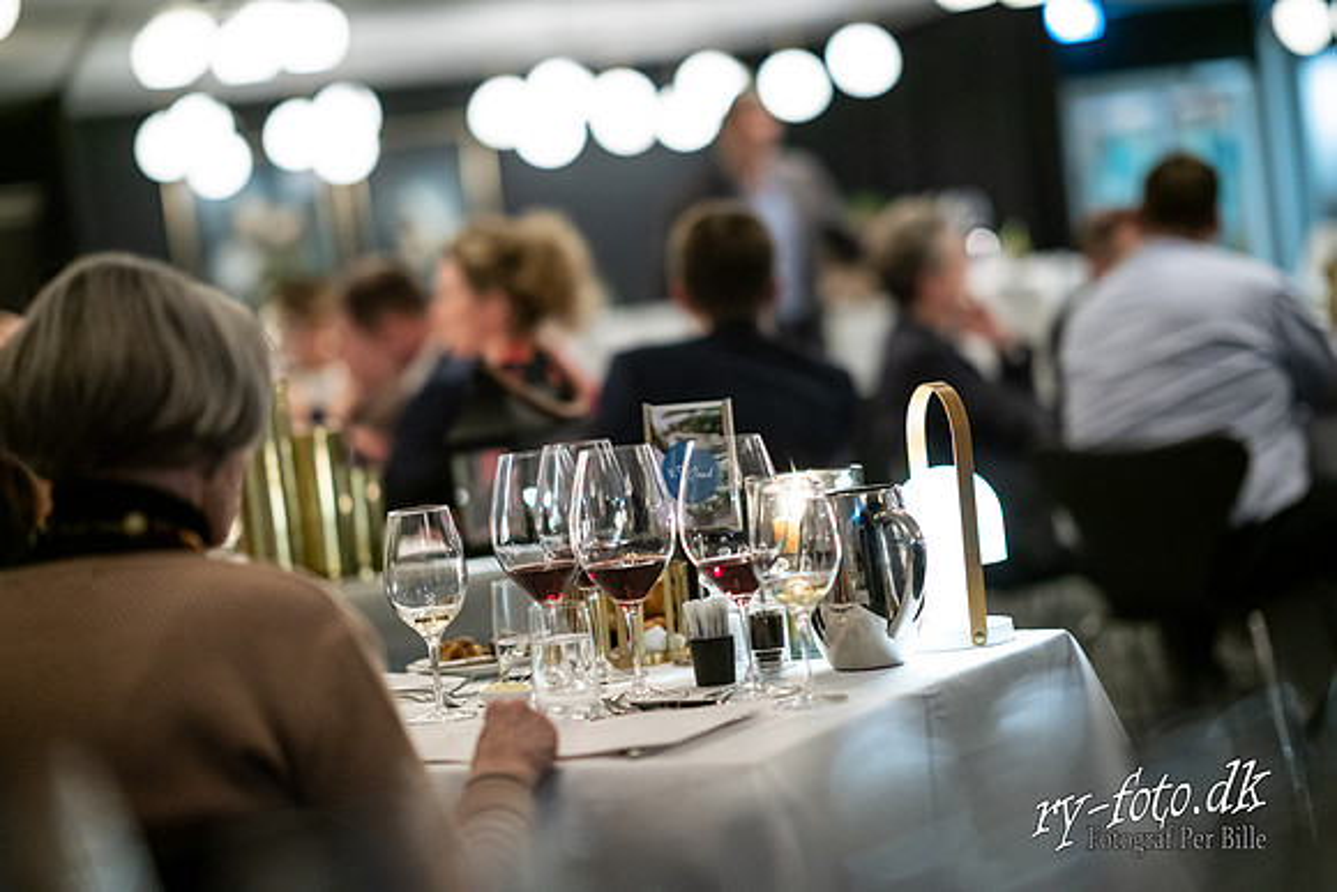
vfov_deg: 16.1
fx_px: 3157
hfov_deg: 23.9
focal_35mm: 85
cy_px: 446
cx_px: 668
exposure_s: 1/160
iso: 3200
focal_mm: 85
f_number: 1.4
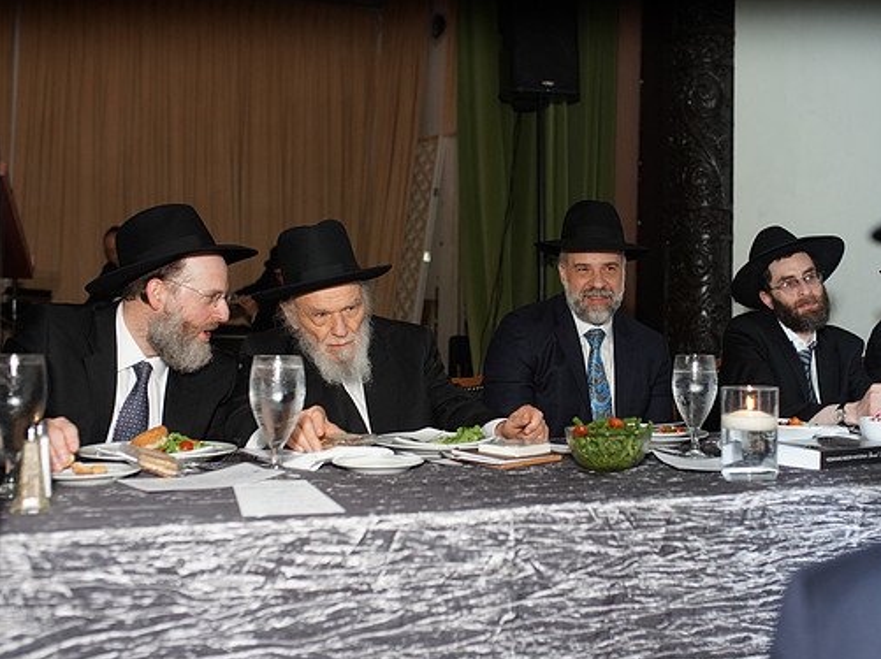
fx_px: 992
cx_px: 506
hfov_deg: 47.7
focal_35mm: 39
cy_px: 335
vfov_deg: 36.8
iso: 1000
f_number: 2.8
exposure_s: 1/250
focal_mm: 35
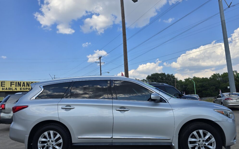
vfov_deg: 49.2
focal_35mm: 25
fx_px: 163
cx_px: 119
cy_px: 79
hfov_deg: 72.6
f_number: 1.7
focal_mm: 6.3
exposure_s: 1/738
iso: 12
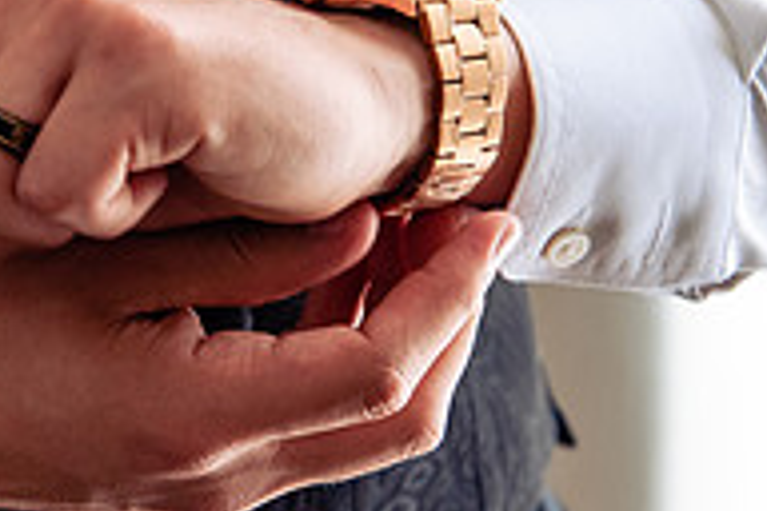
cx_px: 16
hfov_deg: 14.0
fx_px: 3089
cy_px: 138
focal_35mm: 145
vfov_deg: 9.4
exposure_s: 1/100
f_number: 3.5
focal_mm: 48
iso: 1250
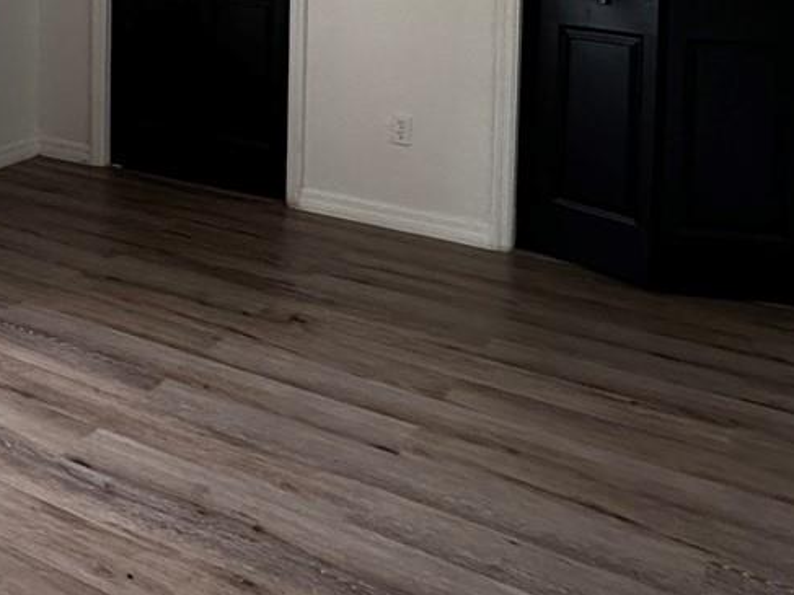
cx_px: 112
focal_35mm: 46
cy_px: -68
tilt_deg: -3.5
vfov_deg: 28.5
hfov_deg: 39.0
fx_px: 1055
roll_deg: -0.8
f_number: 2.2
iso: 500
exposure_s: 1/60
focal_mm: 2.22
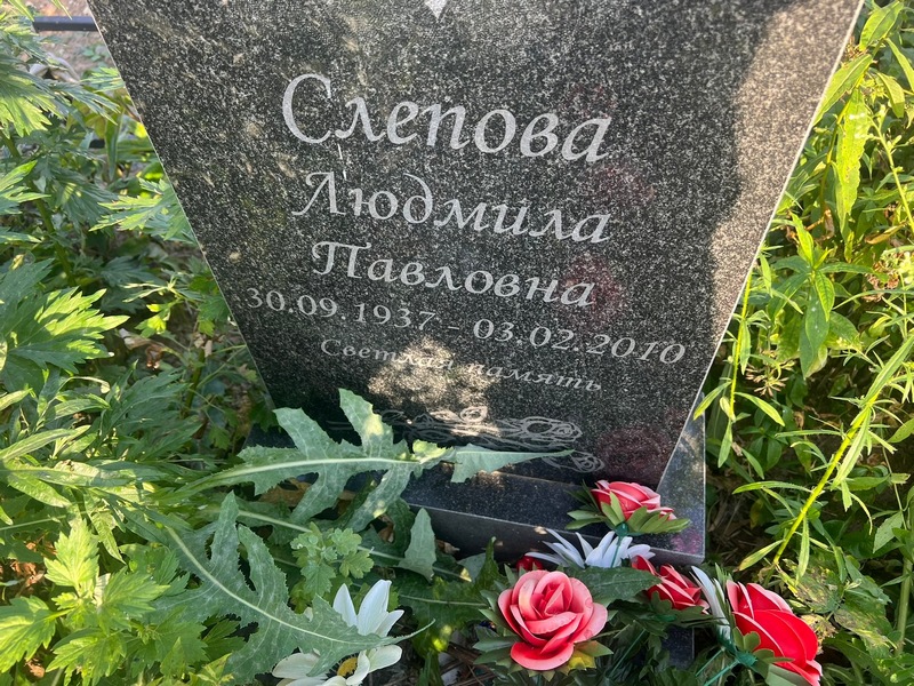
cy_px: 343
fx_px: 687
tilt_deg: -54.2
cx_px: 457
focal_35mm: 26
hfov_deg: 67.3
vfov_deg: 53.1
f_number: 1.5
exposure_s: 1/132
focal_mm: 5.7
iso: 32
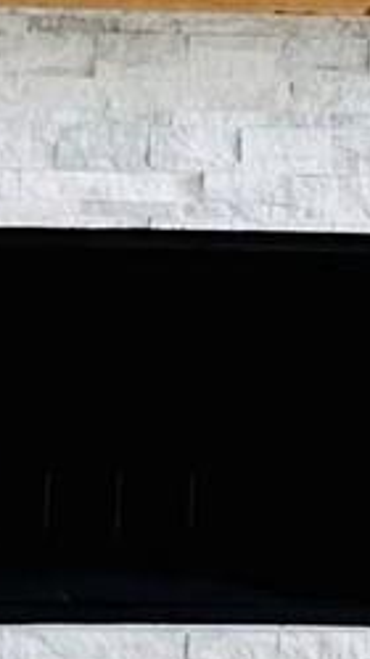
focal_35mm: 98
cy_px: -87
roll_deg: -1.2
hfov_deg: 12.3
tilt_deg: +0.5
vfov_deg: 20.6
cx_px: 296
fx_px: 1710
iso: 250
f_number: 2.2
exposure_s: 1/99
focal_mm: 2.22
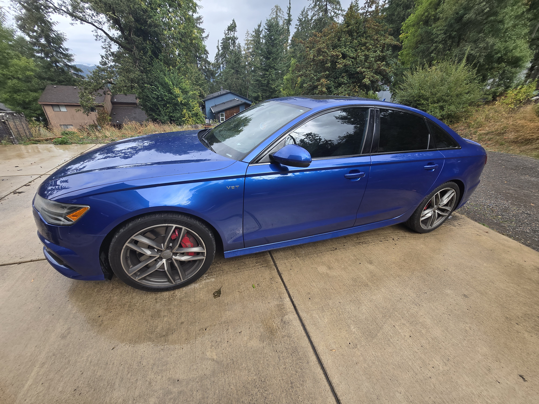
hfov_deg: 106.2
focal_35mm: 13
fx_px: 202
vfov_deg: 89.9
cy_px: 202
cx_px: 270
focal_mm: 1.7
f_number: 2.2
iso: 25
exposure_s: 1/337
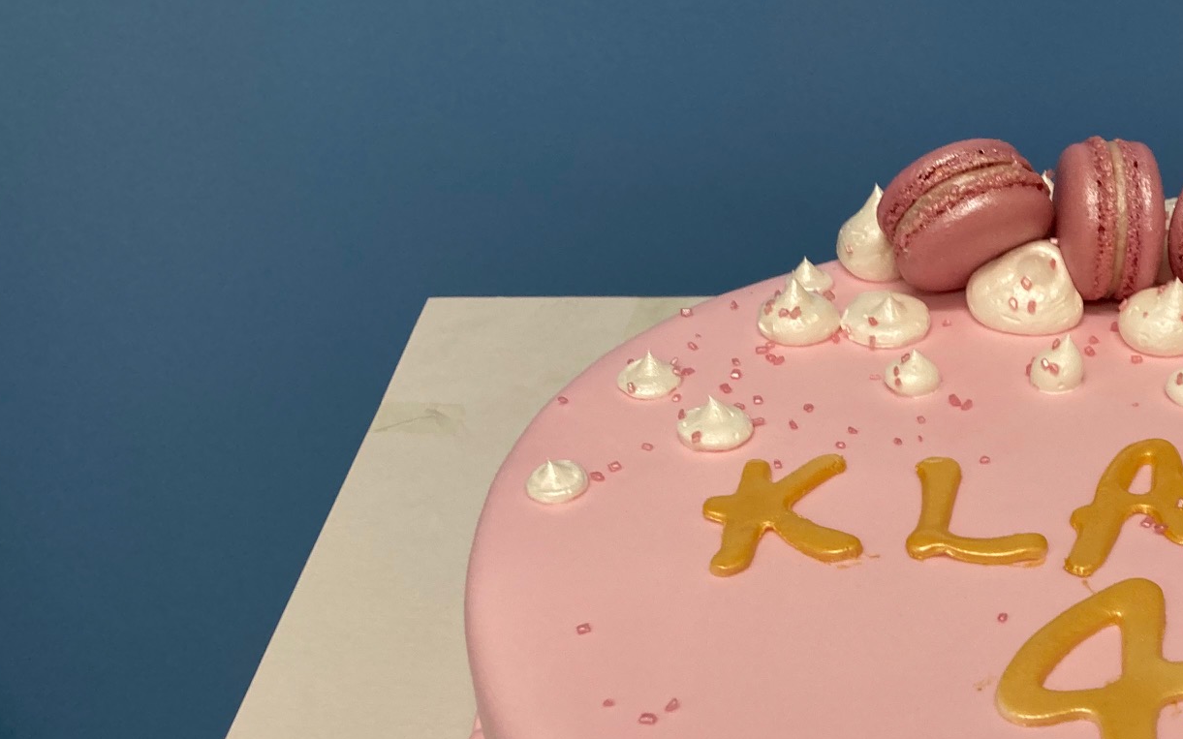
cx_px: 916
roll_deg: +2.7
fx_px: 1580
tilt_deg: -24.6
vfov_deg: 25.7
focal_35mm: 49
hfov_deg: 39.7
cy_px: 623
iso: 80
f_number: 1.8
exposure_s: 1/100
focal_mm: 3.99
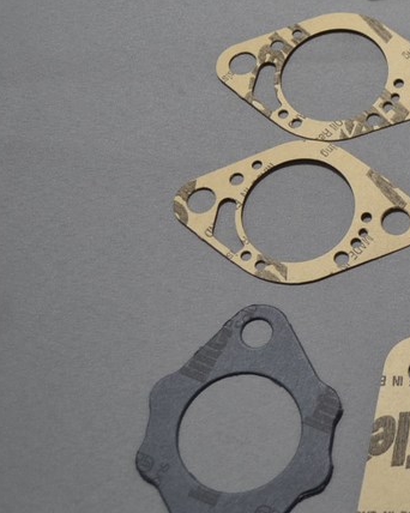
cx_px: 658
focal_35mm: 91
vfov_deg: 21.0
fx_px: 1381
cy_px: 206
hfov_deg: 15.3
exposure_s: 1/50
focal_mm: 24
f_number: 4
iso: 400
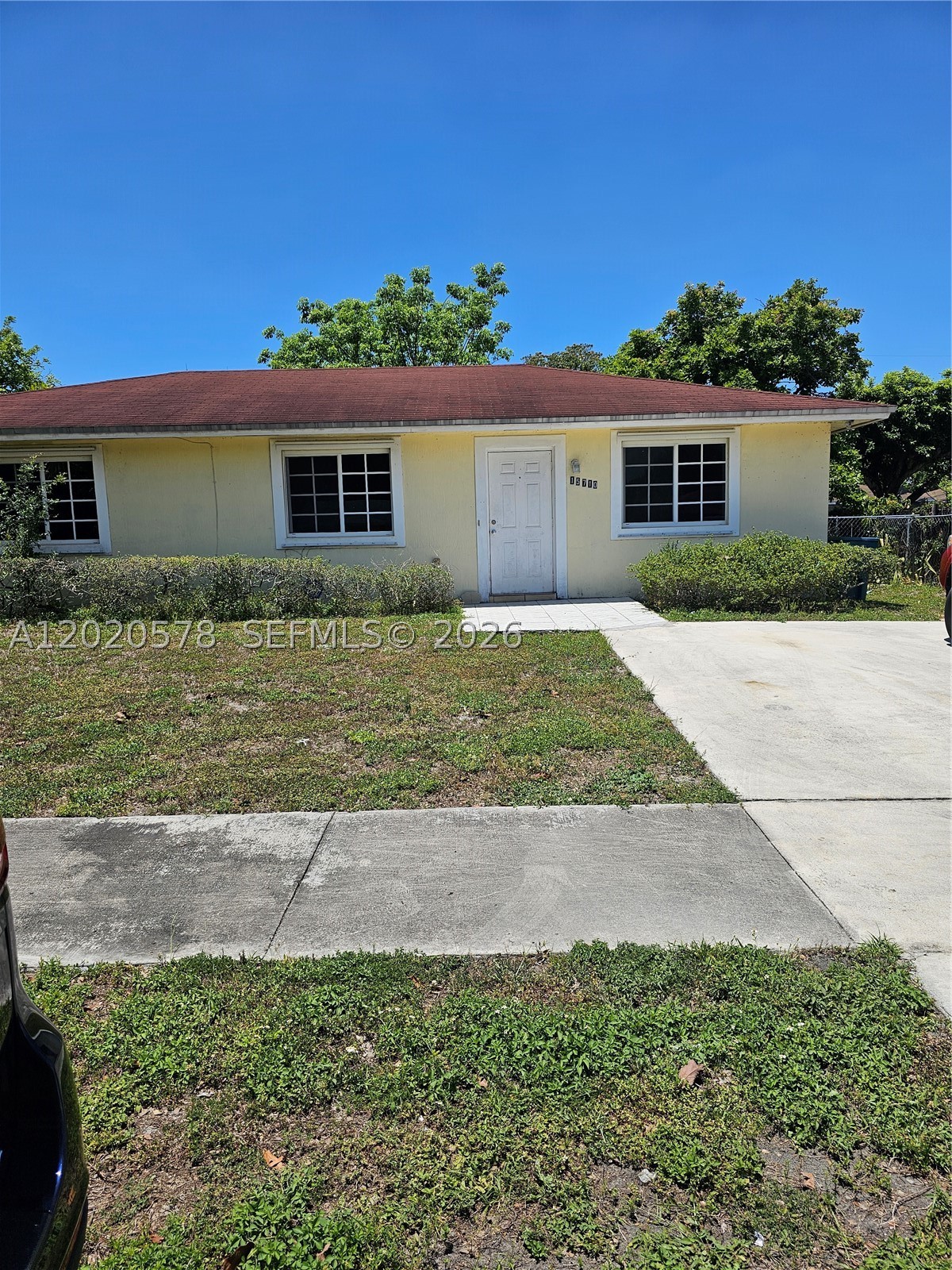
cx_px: 476
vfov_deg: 73.9
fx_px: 843
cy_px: 635
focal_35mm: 23
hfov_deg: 58.9
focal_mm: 6.3
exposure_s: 1/1480
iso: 16
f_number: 1.7
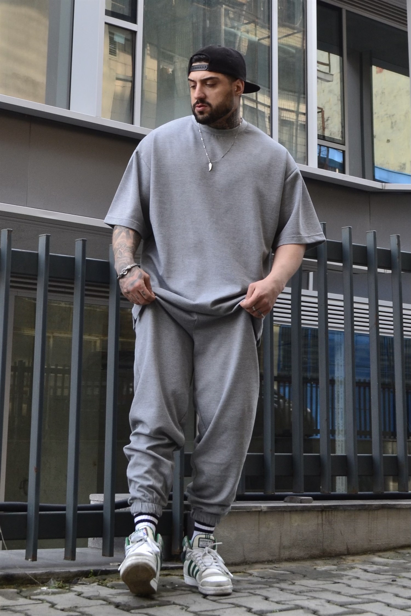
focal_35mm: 36
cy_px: 308
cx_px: 206
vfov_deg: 53.1
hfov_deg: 36.9
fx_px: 616
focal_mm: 24
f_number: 8
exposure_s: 1/80
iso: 400
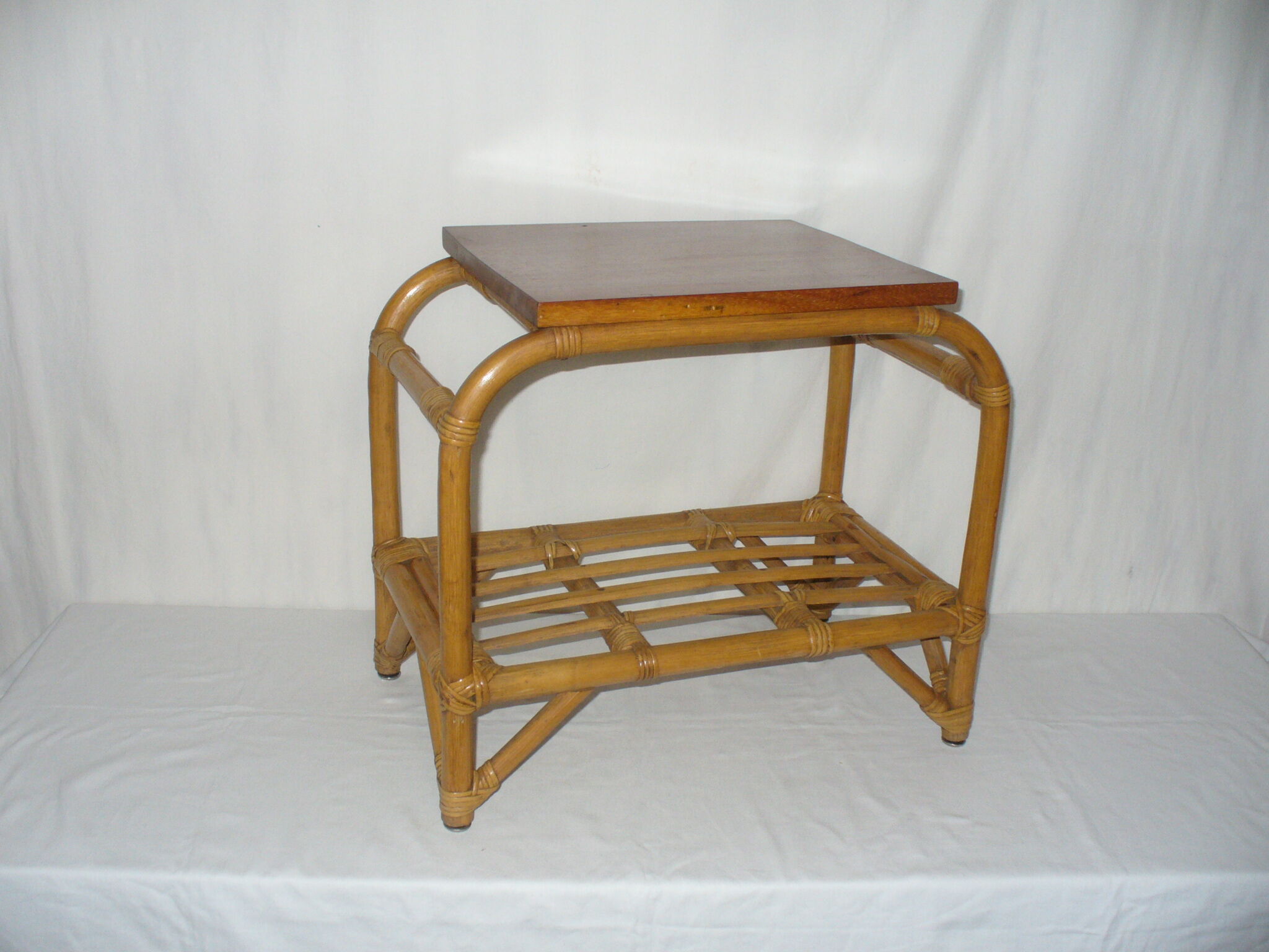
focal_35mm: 37
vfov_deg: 38.7
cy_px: 476
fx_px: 1356
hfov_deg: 50.1
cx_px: 634
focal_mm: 6.1
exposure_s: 1/30
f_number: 2.8
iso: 160
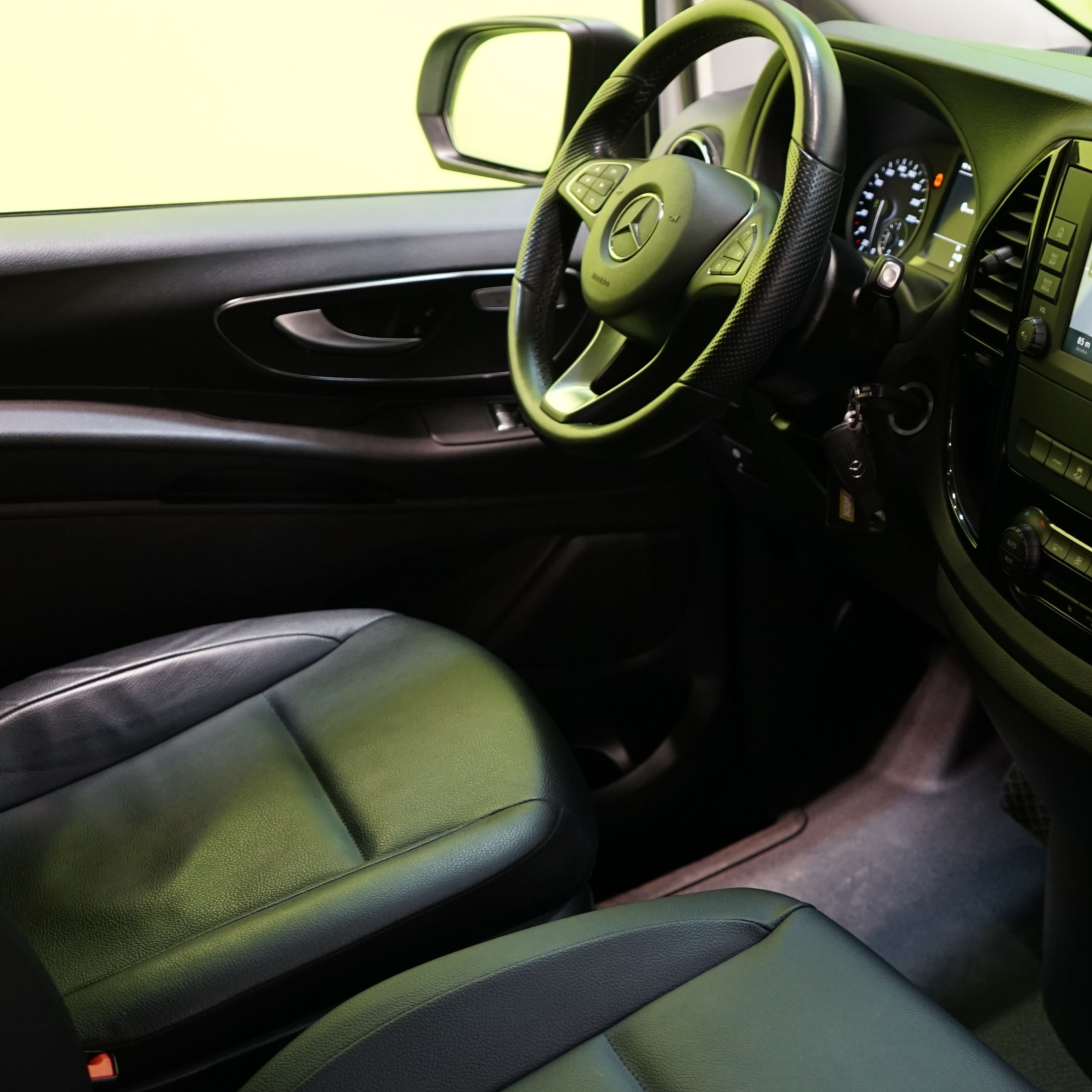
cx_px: 943
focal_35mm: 48
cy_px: 590
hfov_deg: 33.8
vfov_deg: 35.3
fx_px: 1713
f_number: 3.5
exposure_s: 1/30
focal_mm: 28
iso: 1000
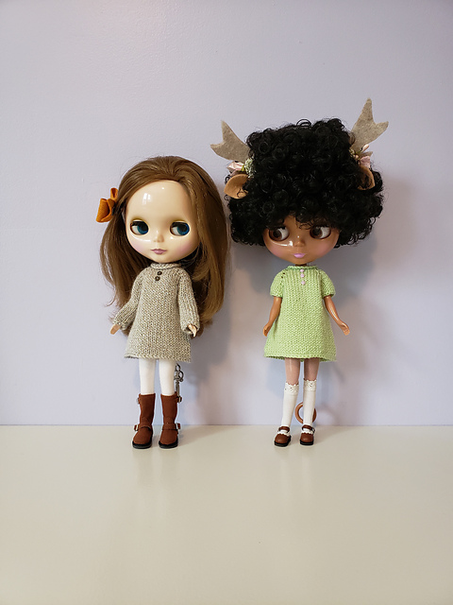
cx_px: 226
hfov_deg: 53.1
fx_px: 454
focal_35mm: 26
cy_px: 302
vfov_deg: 67.3
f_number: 2.4
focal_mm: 4.3
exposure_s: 1/60
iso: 320
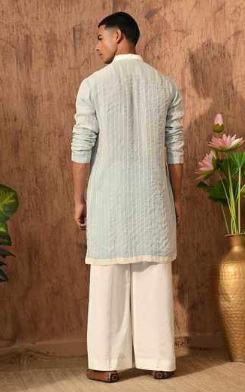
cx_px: 121
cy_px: 197
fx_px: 822
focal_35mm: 77
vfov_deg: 26.8
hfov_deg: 17.0
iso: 250
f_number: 8
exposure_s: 1/100
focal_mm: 75
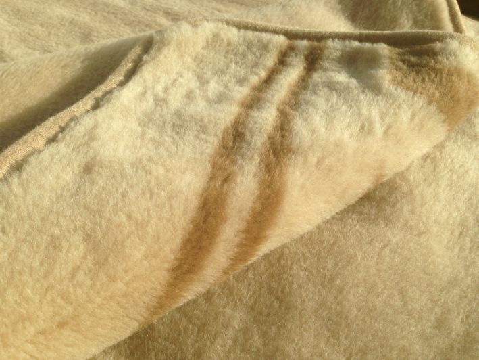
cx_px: 240
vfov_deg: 43.0
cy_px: 180
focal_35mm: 33
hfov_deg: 55.3
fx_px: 457
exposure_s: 1/1085
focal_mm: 4.13
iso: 50
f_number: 2.4
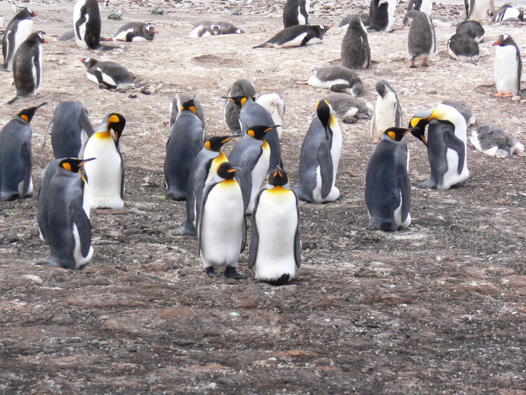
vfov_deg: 9.3
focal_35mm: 160
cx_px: 263
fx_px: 2431
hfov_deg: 12.3
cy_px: 198
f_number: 5
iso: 80
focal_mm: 26.7
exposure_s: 1/100
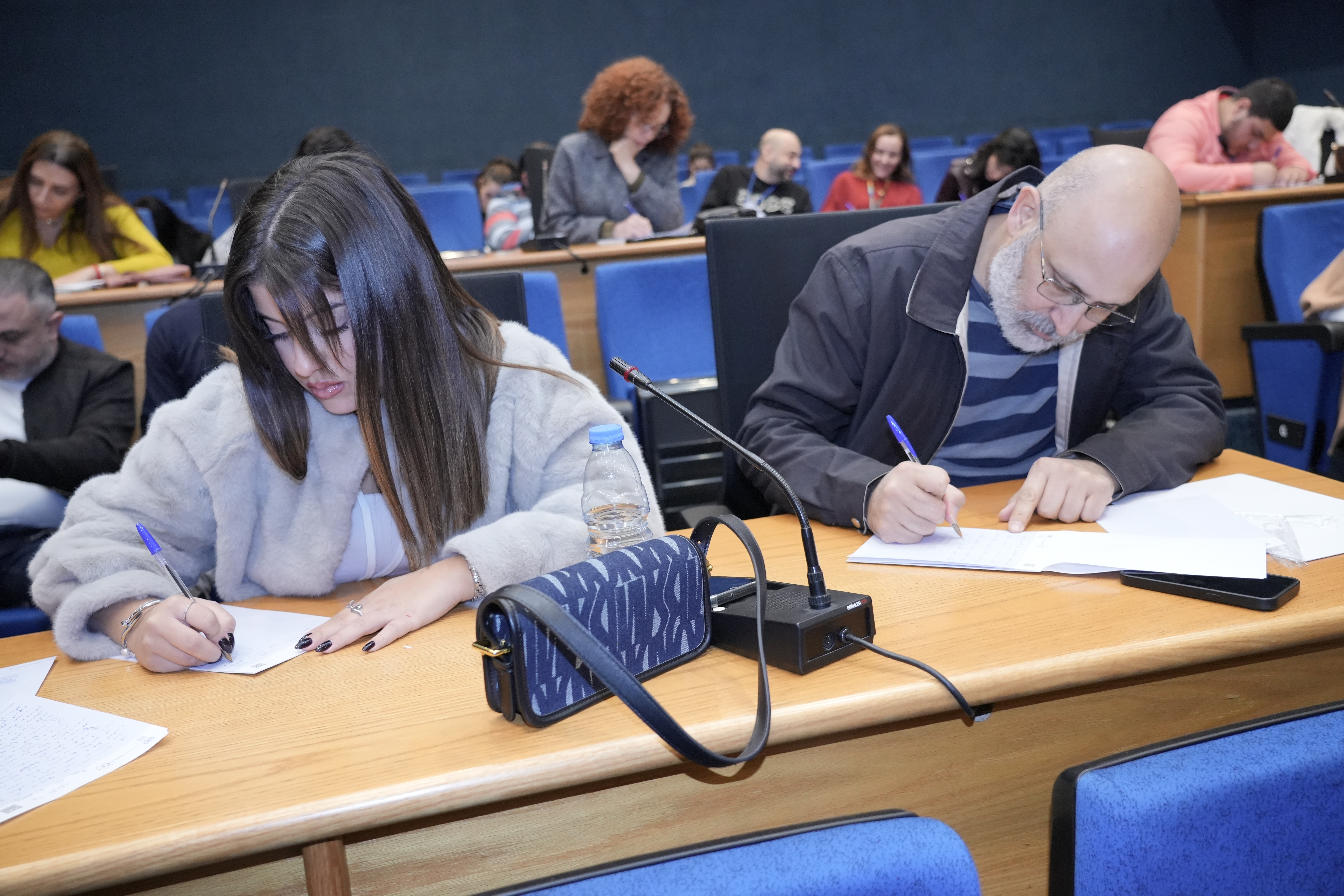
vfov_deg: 42.3
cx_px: 672
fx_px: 1157
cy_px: 448
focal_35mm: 31
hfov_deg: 60.3
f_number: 4
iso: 4000
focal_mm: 31
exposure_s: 1/160
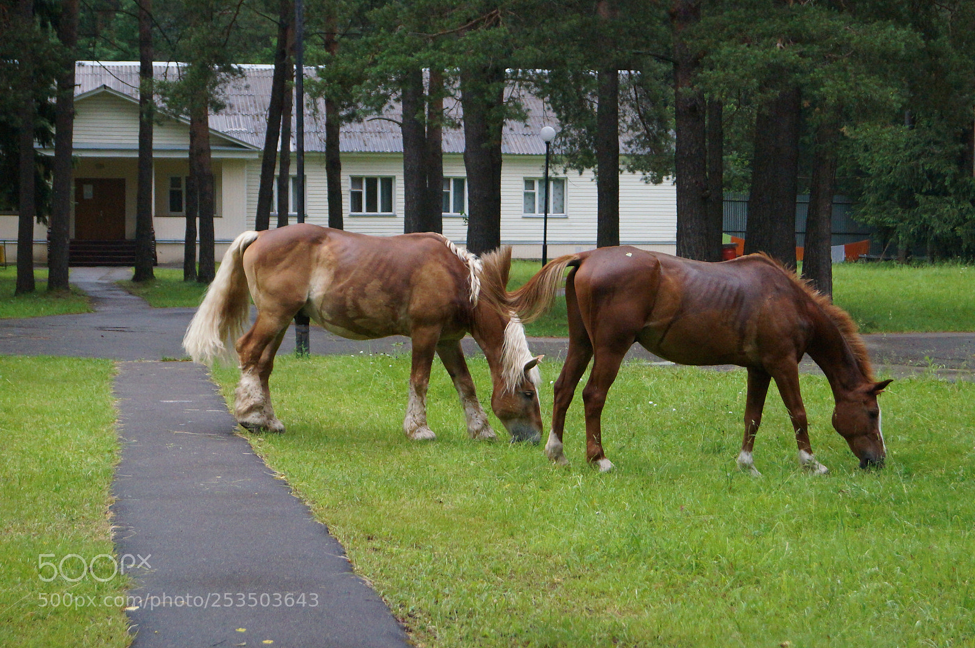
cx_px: 488
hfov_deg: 29.9
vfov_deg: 20.1
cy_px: 324
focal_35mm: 68
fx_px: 1826
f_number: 5.6
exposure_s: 1/800
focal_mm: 45
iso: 3200
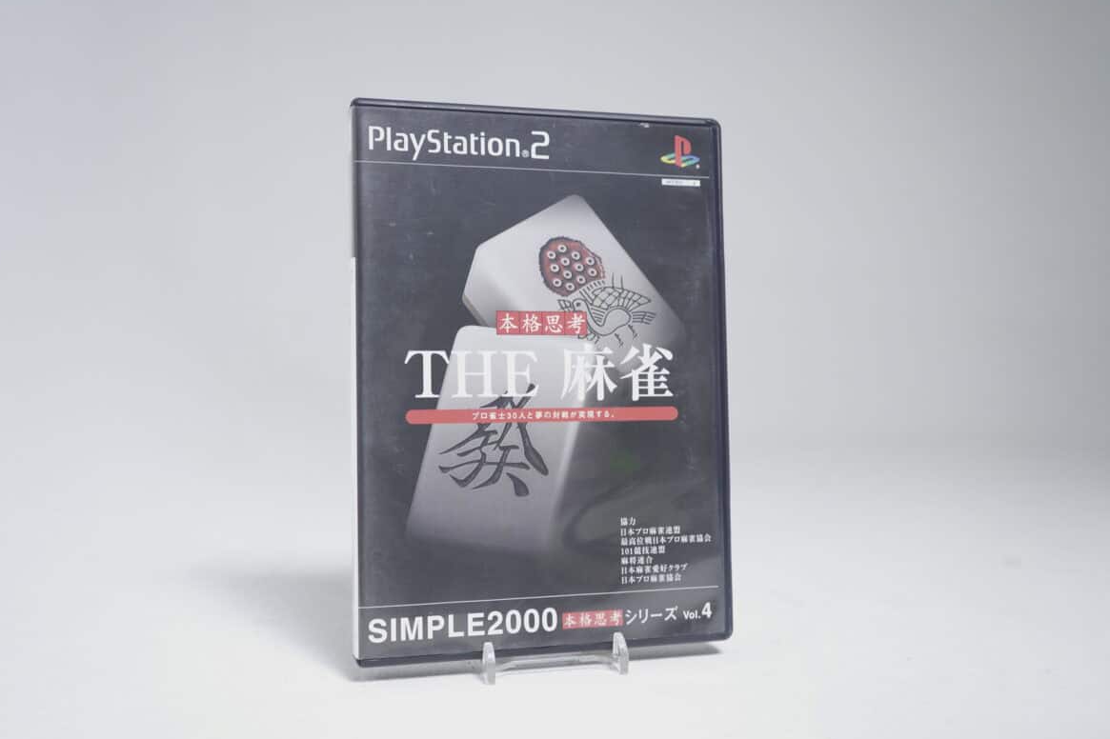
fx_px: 1048
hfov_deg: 55.8
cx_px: 541
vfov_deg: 38.9
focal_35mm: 34
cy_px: 371
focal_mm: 33
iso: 640
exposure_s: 1/20
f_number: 5.6
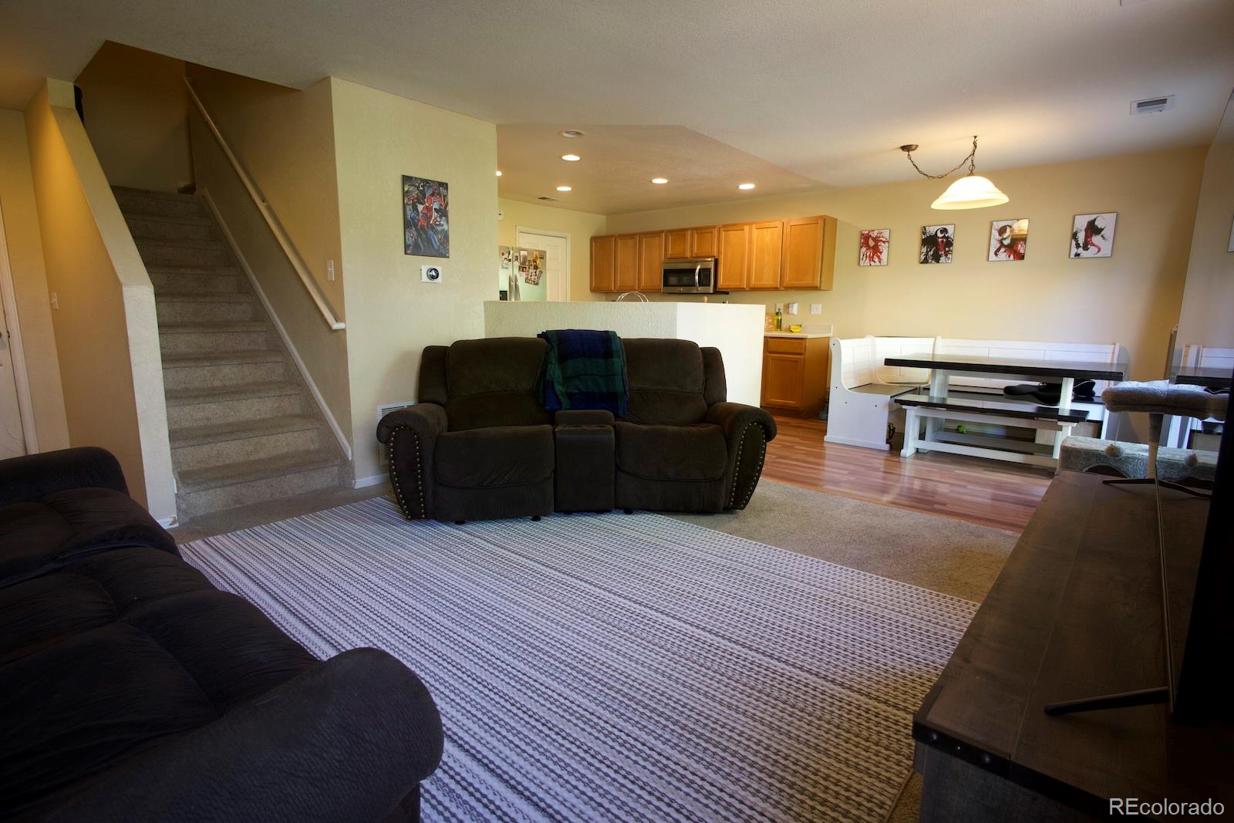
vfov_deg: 67.4
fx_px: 617
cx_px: 617
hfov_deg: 90.0
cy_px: 412
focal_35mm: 18
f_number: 3.5
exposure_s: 1/6
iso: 125
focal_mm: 12
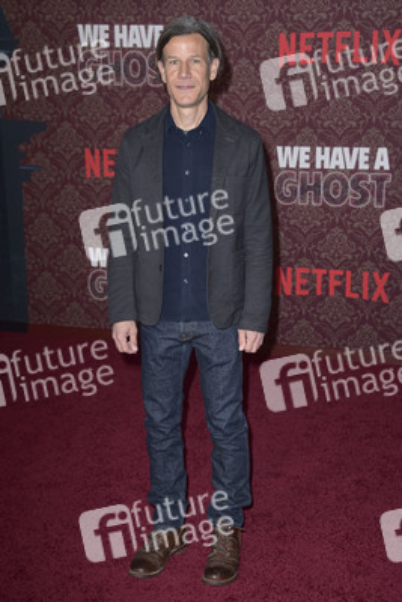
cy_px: 301
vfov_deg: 32.4
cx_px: 201
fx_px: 1038
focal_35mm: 62
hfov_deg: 21.9
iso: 400
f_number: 6.3
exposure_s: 1/250
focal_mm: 62
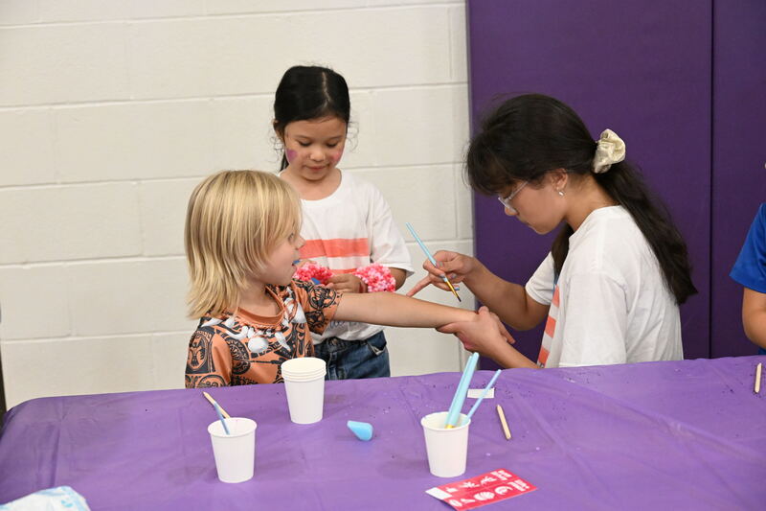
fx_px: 1383
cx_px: 383
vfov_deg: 20.9
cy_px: 256
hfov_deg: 31.0
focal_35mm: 65
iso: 11400
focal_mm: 65
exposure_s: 1/250
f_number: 6
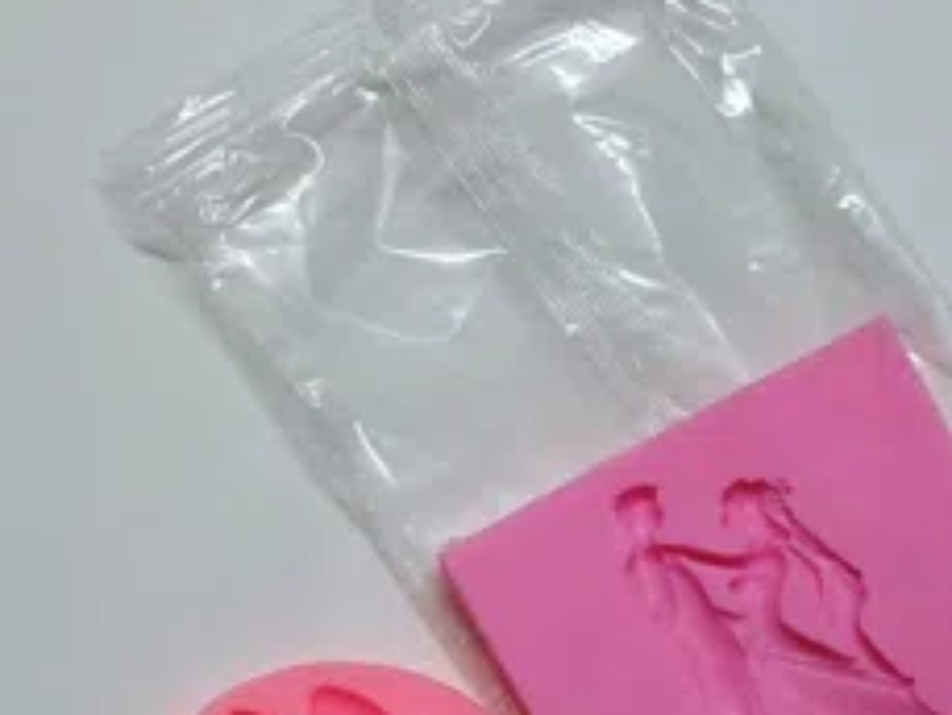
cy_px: 927
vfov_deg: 10.8
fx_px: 3687
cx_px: 1264
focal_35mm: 134
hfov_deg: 14.1
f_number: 1.75
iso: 1103
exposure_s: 1/25
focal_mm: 5.25
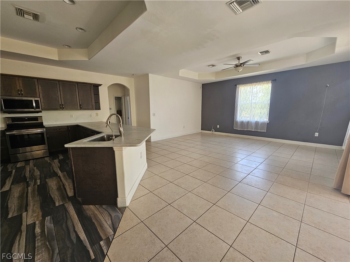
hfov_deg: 106.2
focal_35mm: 13
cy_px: 131
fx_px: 131
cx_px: 175
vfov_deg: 89.9
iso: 125
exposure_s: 1/50
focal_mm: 2.2
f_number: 2.2
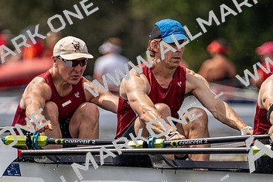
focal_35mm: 987
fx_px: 7481
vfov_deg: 1.4
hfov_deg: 2.1
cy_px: 100
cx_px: 179
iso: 250
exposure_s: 1/1600
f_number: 6.3
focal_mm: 600
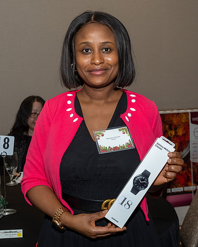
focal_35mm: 72
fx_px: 530
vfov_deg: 26.3
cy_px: 115
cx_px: 96
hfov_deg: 21.2
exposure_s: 1/250
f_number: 6.3
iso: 500
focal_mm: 30
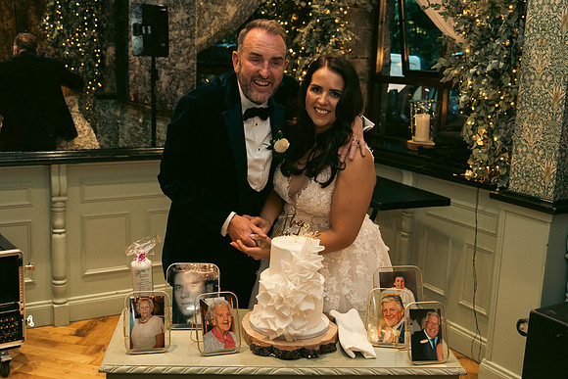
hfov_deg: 45.4
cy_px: 190
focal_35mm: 43
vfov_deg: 31.2
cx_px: 284
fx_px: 679
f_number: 3.5
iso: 2500
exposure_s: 1/160
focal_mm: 29
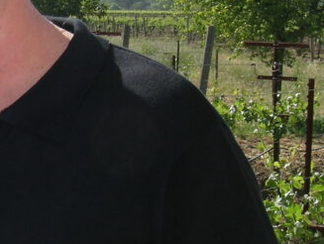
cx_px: -104
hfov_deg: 15.3
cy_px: 66
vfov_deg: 12.1
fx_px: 1143
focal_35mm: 122
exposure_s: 1/177
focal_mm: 8
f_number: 7
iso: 50
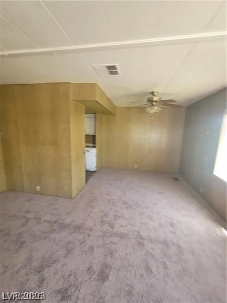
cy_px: 152
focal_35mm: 13
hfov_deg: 89.9
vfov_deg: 106.2
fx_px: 114
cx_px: 114
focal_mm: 2.2
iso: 320
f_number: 2.2
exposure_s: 1/60
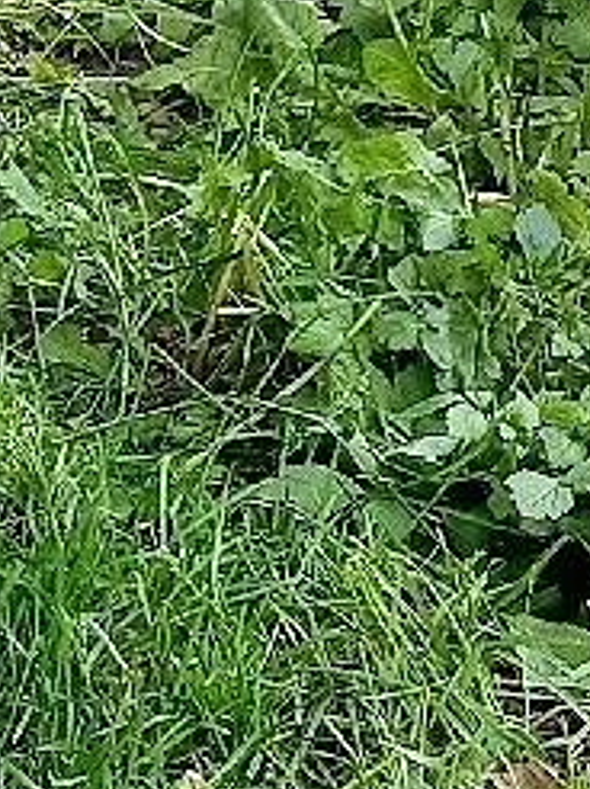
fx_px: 3460
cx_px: -529
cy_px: 242
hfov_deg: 9.2
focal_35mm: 152
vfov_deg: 13.0
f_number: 2
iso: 100
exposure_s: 1/175
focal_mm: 2.78
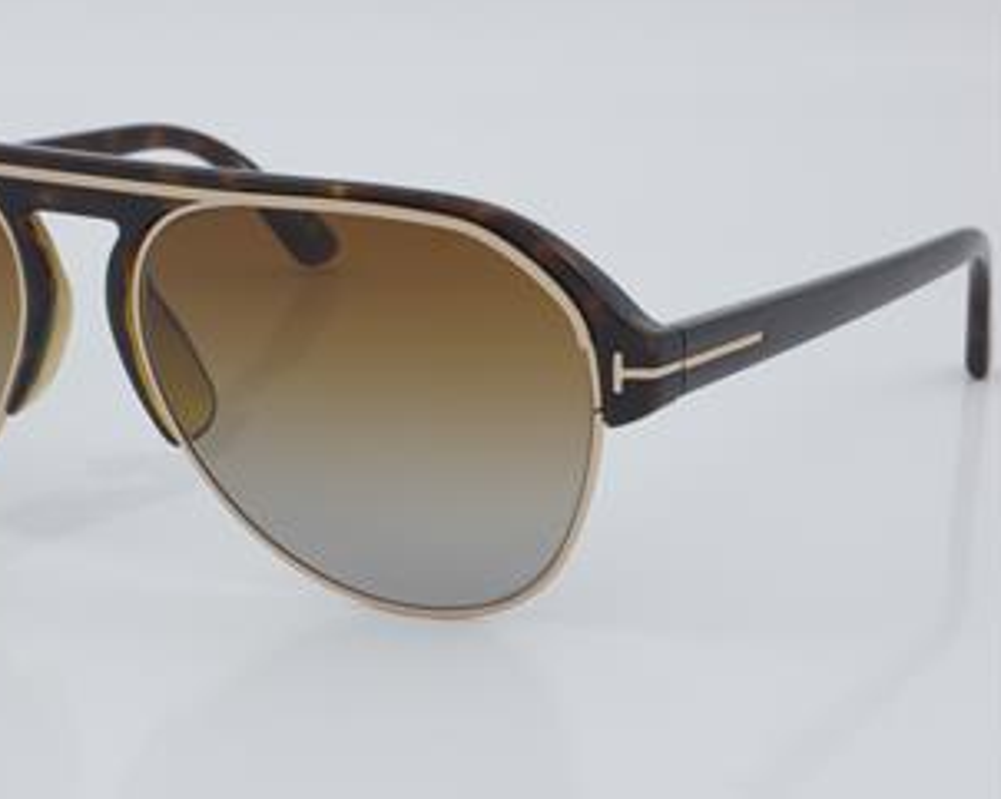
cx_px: 351
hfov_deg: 18.7
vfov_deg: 15.0
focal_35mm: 103
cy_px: 401
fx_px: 3037
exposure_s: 1/4
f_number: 32
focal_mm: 55
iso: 100
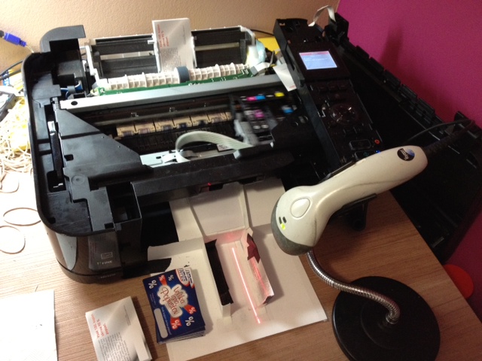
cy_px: 180
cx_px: 241
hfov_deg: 52.6
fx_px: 487
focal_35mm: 35
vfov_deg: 40.7
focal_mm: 4.28
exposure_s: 1/20
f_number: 2.4
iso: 320
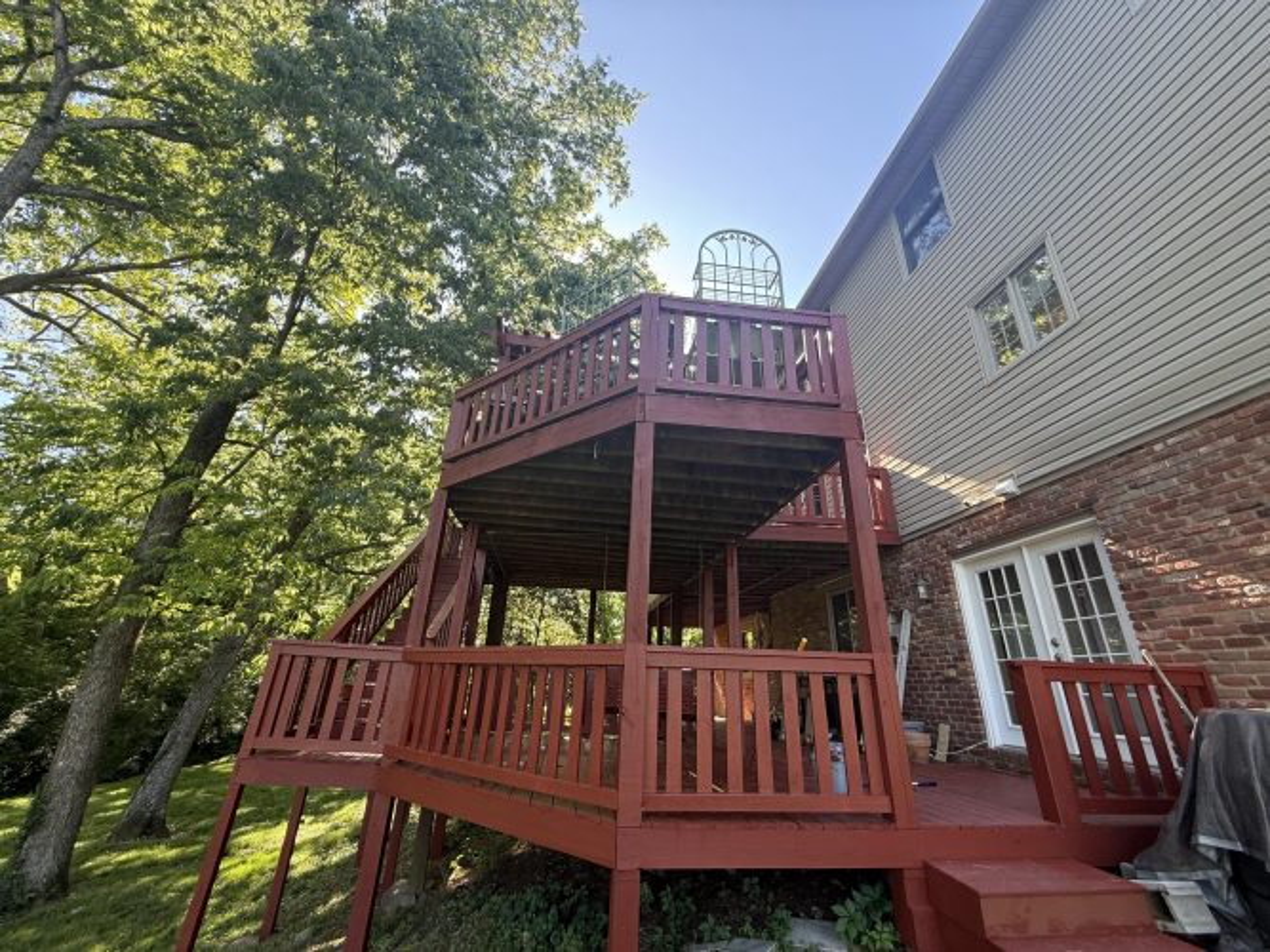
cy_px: 476
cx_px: 635
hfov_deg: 102.1
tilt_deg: +21.1
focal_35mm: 14
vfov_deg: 85.7
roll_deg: -2.8
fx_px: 514
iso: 80
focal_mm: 2.22
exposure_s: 1/99
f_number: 2.2
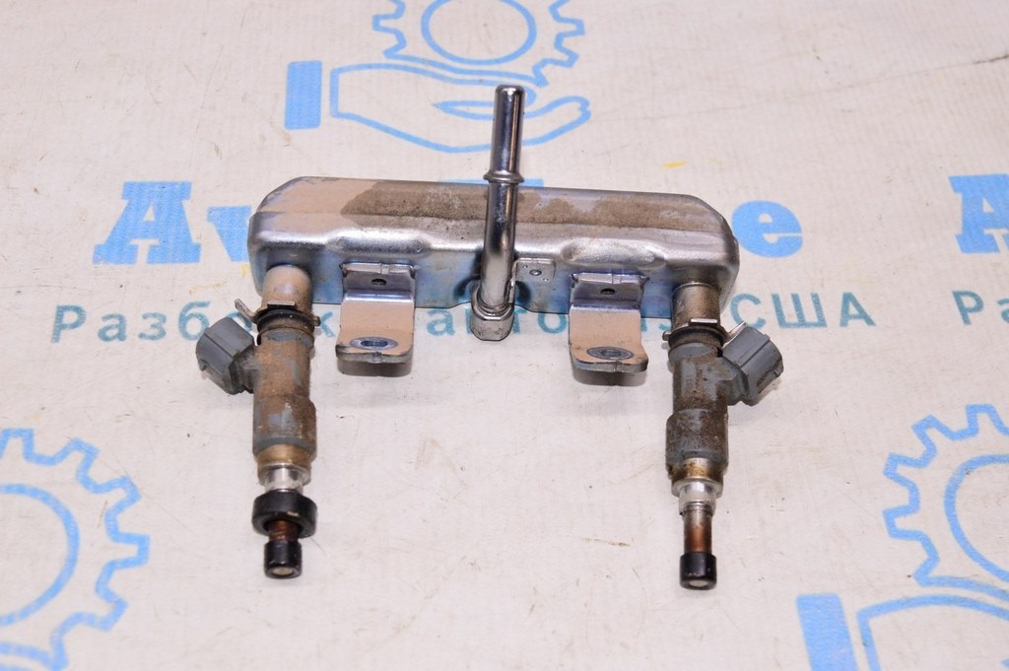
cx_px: 504
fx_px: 1344
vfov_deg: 28.0
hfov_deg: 41.1
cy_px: 336
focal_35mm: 48
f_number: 8
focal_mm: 32
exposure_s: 1/125
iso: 1600
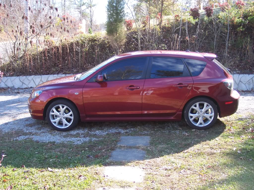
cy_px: 95
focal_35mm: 38
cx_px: 127
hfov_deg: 49.0
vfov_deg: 37.7
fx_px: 279
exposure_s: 1/250
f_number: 2.8
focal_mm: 8
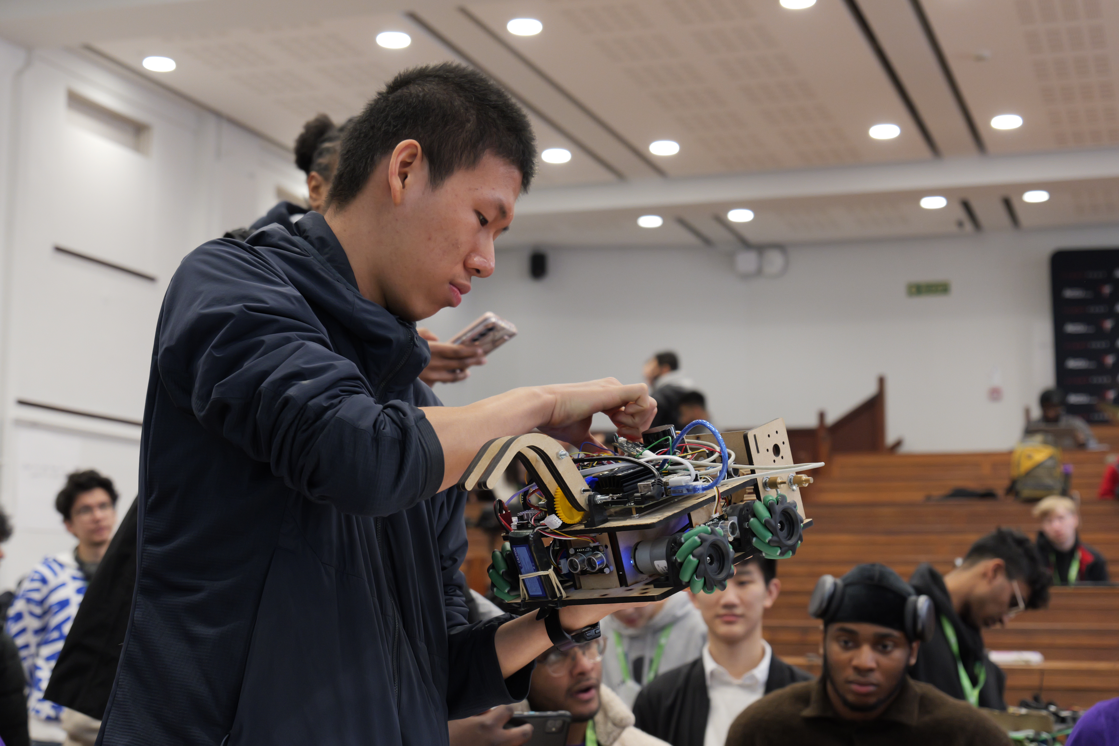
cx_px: 560
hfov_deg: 33.4
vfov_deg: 22.6
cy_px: 373
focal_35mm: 60
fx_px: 1865
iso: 2500
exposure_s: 1/100
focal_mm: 60
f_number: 5.6
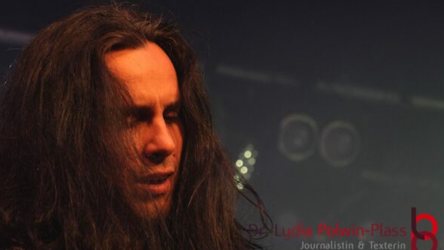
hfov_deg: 16.1
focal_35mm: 133
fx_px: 1563
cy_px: 128
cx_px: 164
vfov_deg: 9.2
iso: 1250
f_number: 5
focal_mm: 65
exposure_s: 1/160
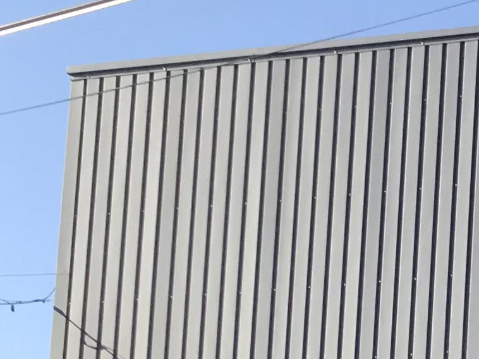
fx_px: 2061
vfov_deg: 9.4
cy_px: 695
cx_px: 1186
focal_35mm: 149
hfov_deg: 11.0
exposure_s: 1/1168
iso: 20
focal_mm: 3.99
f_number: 1.8
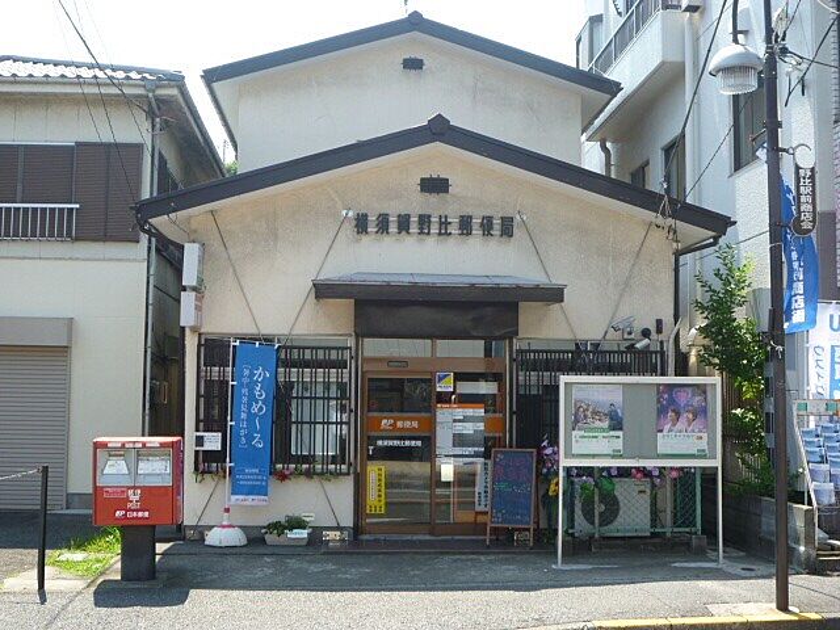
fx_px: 1213
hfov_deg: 38.2
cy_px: 315
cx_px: 420
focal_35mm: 50
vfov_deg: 29.1
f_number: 4
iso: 80
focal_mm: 8.9
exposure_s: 1/200
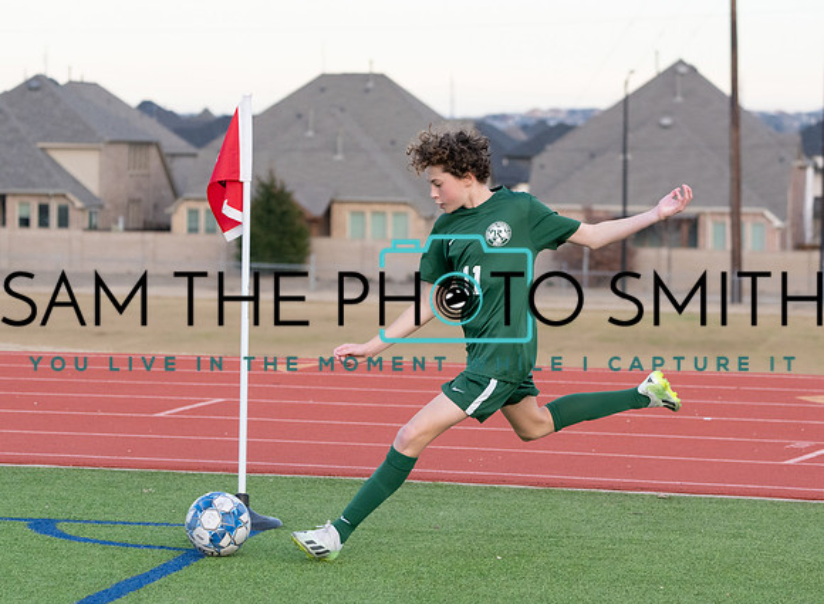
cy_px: 313
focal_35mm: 145
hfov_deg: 13.7
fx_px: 3426
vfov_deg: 10.1
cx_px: 481
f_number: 4.5
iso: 2000
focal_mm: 109
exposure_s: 1/1250
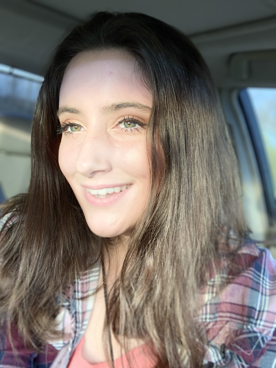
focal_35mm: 32
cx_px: 138
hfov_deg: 44.2
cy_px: 184
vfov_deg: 56.8
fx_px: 340
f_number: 2.2
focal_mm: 2.87
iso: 20
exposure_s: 1/121
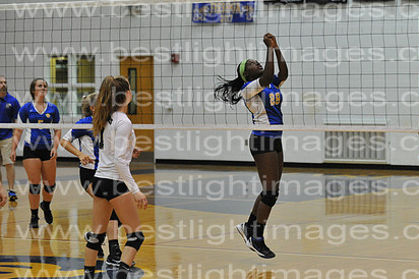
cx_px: 245
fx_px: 2291
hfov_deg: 10.4
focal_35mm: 197
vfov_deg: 7.0
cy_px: 121
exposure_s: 1/800
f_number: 3.2
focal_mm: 140
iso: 8000
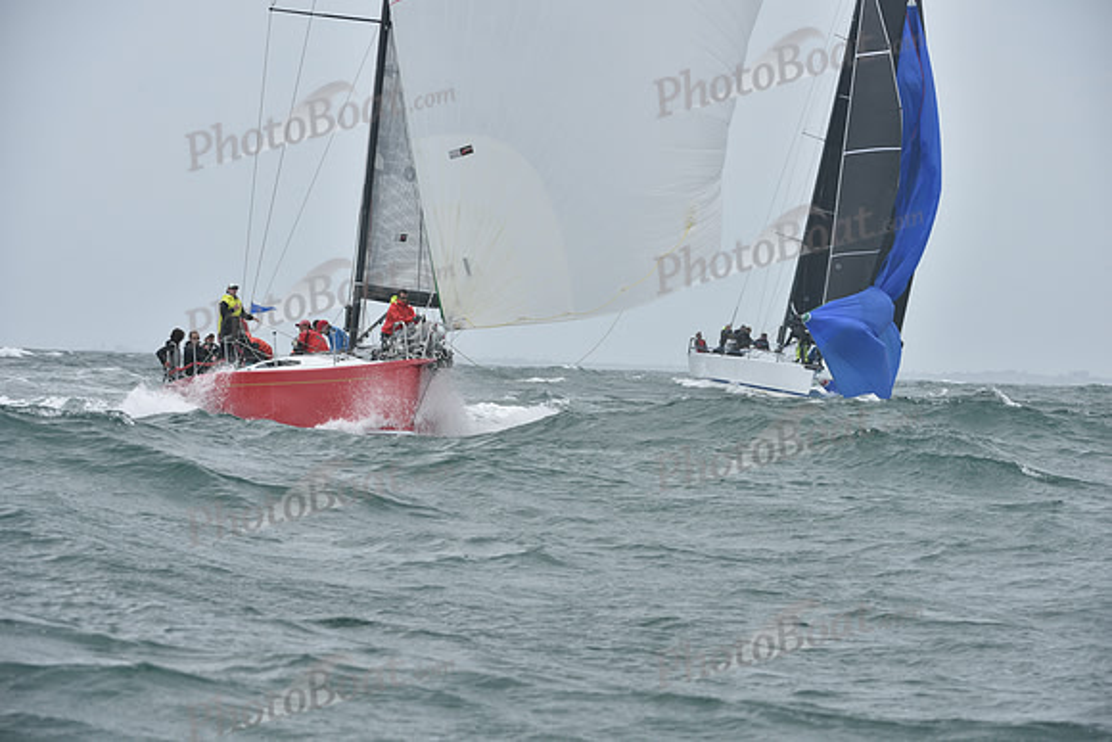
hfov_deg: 10.3
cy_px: 371
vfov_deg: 6.9
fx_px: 6179
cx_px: 556
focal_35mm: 200
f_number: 8
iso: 320
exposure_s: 1/1000
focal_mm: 200
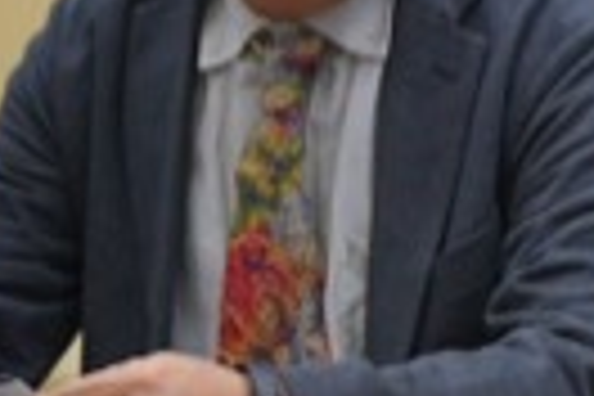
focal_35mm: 209
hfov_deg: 9.5
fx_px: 3448
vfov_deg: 6.5
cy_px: -54
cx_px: 1004
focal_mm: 31
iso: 320
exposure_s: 1/125
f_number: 3.2
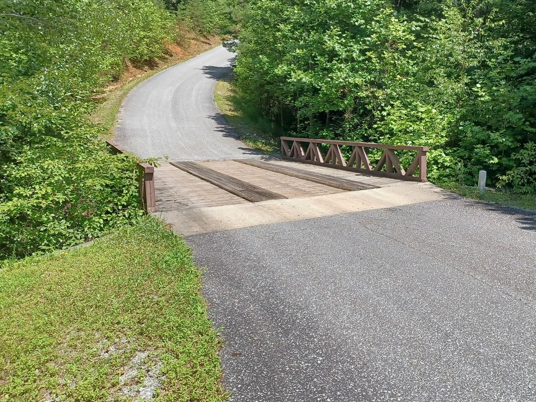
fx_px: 542
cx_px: 334
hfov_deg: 52.1
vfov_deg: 40.7
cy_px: 182
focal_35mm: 35
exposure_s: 1/262
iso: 32
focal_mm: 4.6
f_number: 1.8
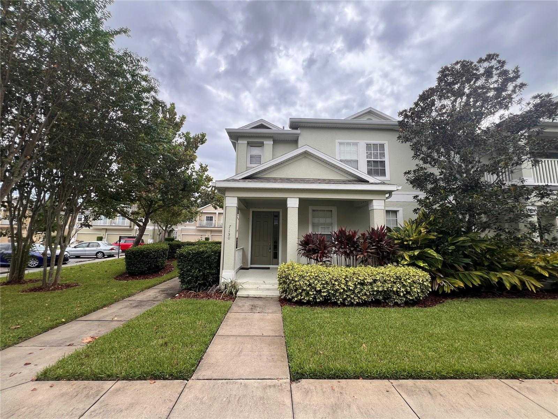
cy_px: 210
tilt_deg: +6.5
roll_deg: -1.2
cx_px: 279
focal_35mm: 13
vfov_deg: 89.9
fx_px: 210
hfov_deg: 106.2
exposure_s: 1/541
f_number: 1.8
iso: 32
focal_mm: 1.57
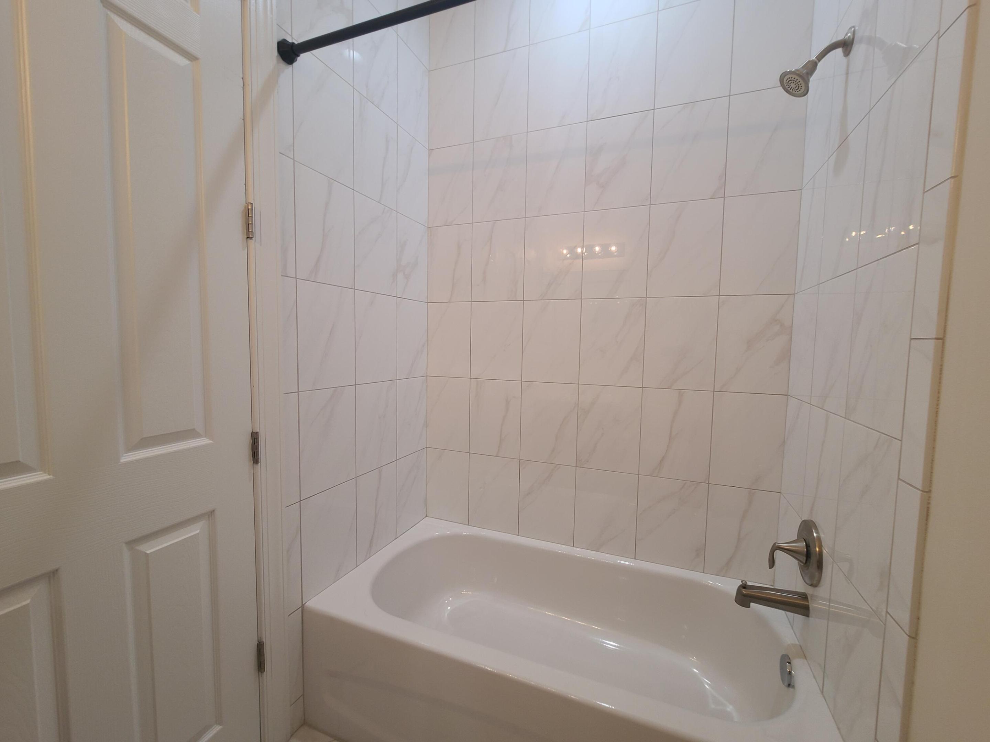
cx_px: 495
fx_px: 372
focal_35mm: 13
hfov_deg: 106.2
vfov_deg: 89.9
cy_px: 371
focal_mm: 2.2
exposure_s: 1/60
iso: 160
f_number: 2.2
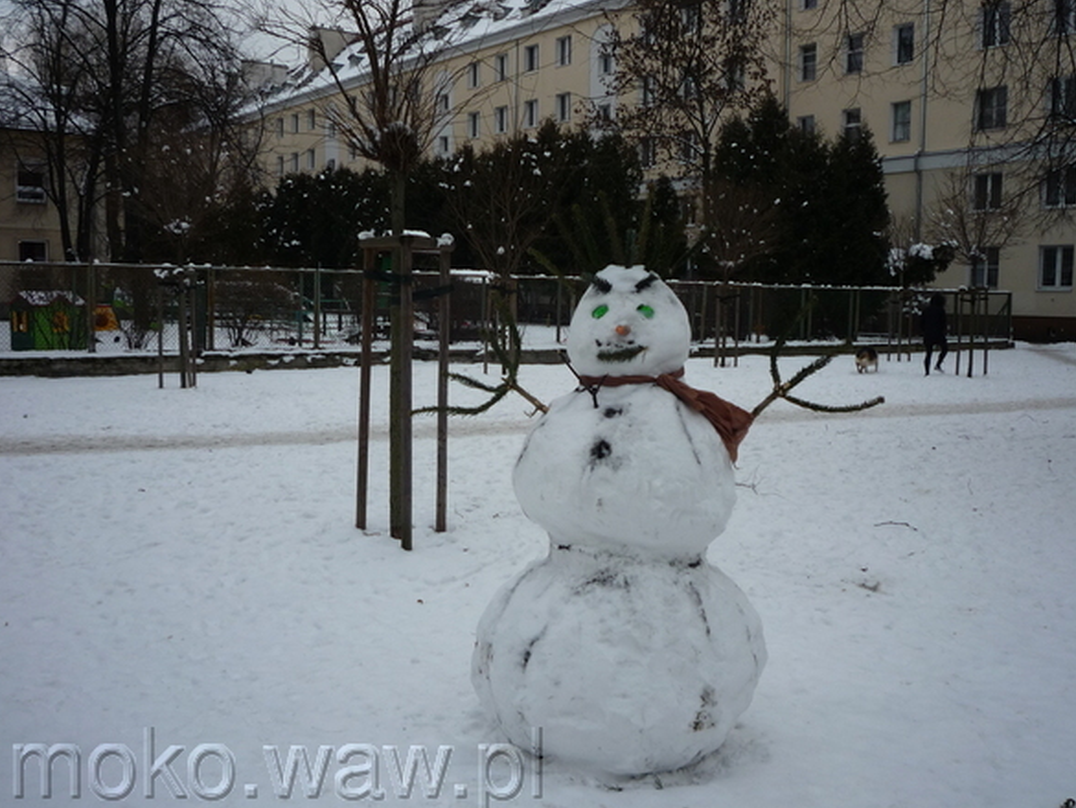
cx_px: 565
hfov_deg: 52.6
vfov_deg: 40.7
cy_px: 416
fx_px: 1088
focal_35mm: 35
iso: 100
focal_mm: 5.2
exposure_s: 1/200
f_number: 4
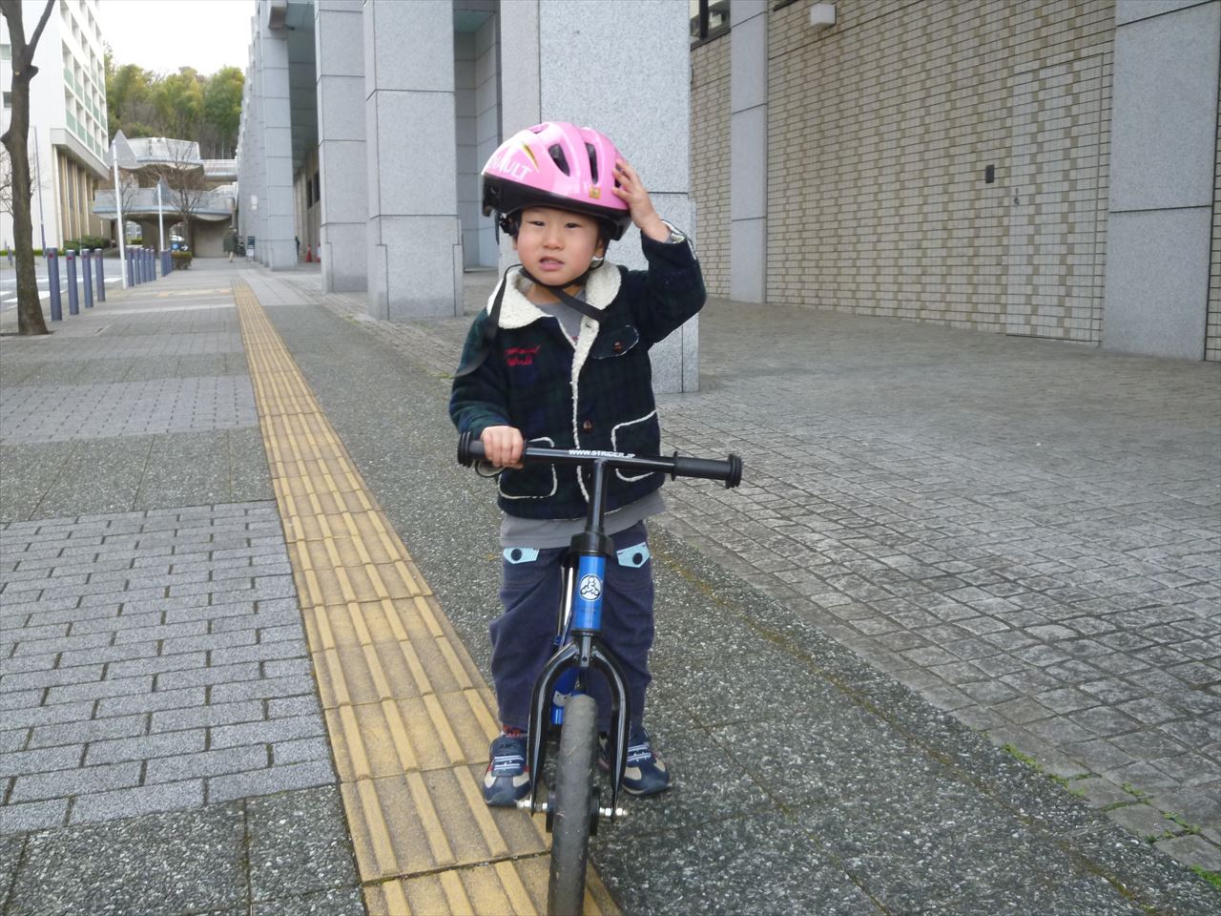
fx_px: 1164
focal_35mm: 33
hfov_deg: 55.4
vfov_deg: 42.9
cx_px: 610
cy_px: 458
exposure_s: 1/100
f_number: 3.2
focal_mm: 5.9
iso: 160
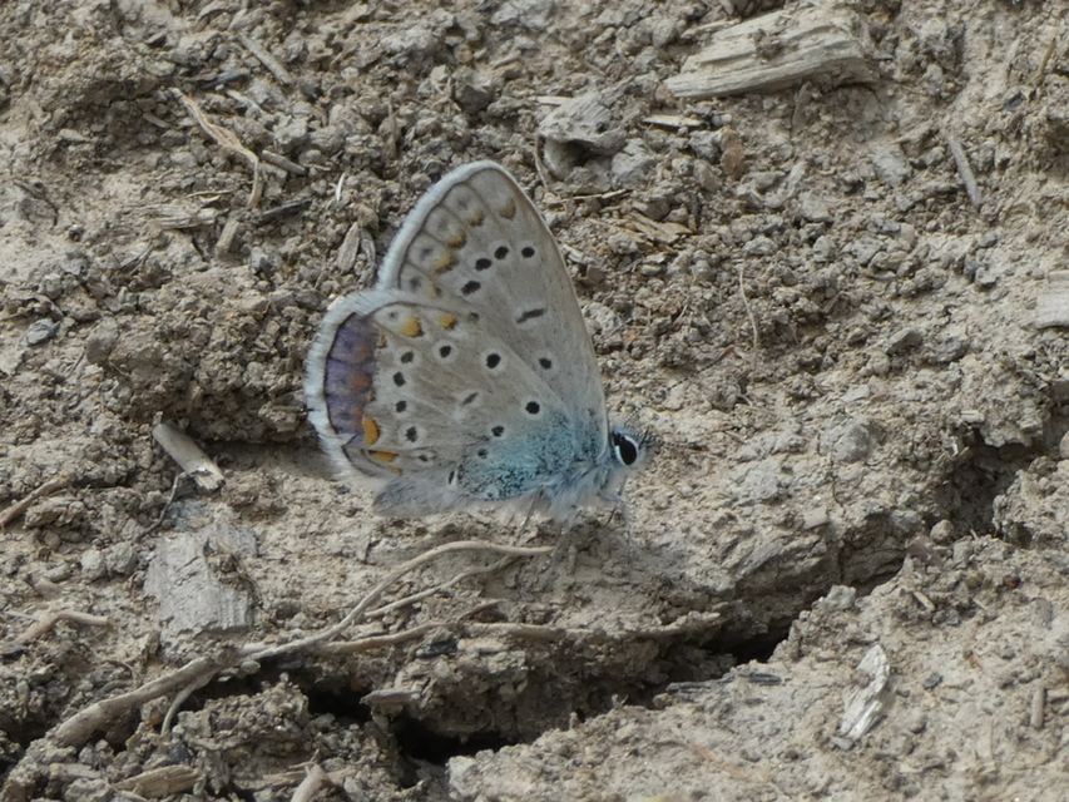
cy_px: 401
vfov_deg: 10.3
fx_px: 4448
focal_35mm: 144
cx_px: 534
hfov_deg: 13.7
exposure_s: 1/100
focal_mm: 25.8
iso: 80
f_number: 5.3
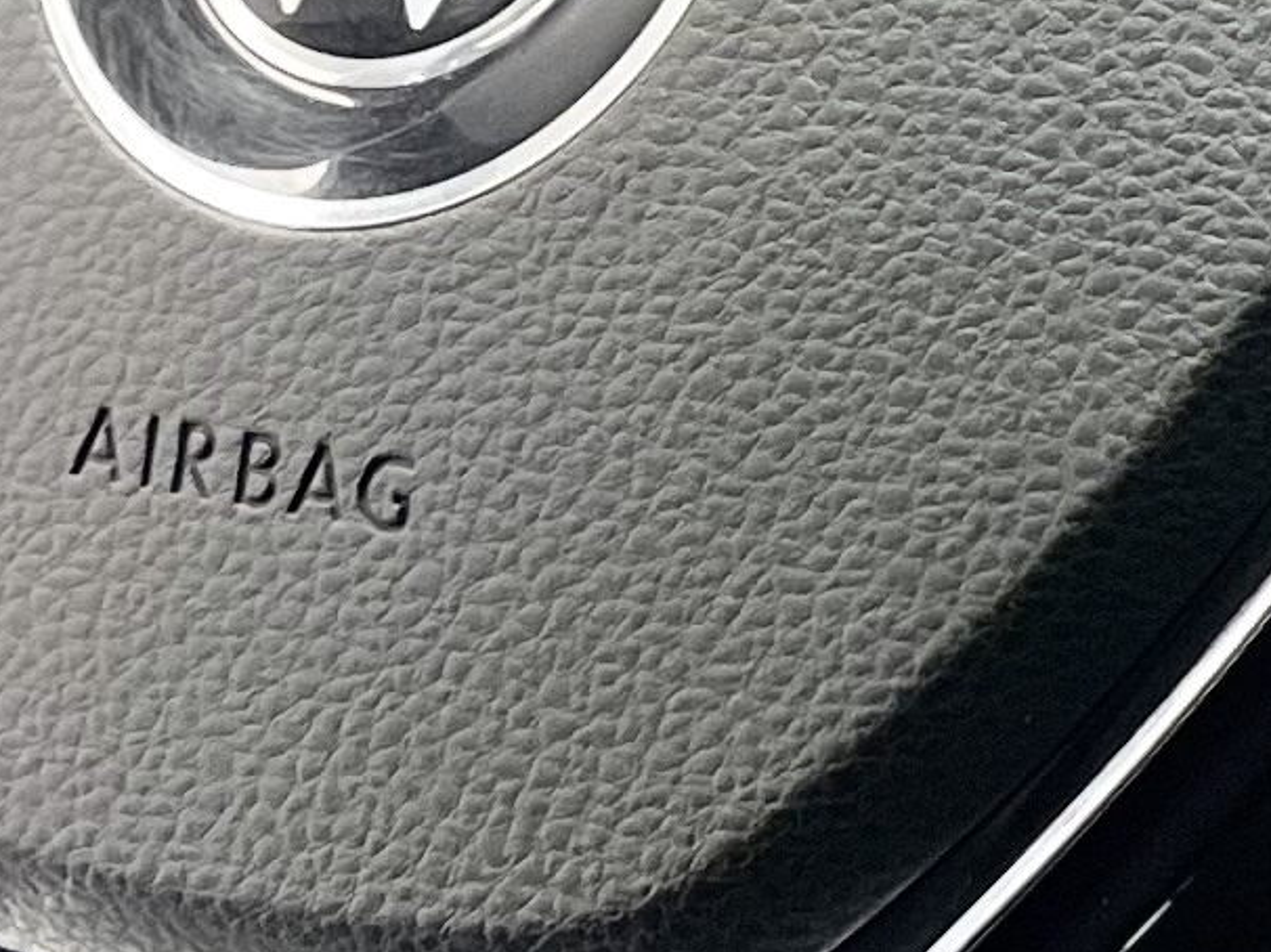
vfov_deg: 8.5
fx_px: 6350
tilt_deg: -21.1
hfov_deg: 11.4
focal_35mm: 173
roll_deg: +1.9
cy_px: -29
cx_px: 858
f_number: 1.6
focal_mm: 5.1
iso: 160
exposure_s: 1/50
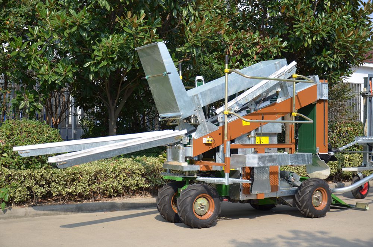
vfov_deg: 22.5
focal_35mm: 60
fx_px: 620
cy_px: 124
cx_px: 186
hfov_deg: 33.5
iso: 125
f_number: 4.5
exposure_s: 1/500
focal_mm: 40
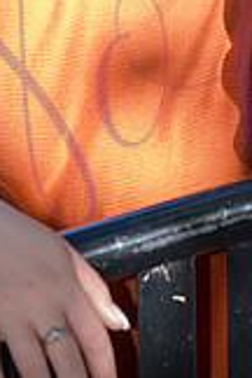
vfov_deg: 5.1
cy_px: -79
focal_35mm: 404
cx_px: 191
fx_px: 4242
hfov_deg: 3.4
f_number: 5
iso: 800
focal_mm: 145
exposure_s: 1/400
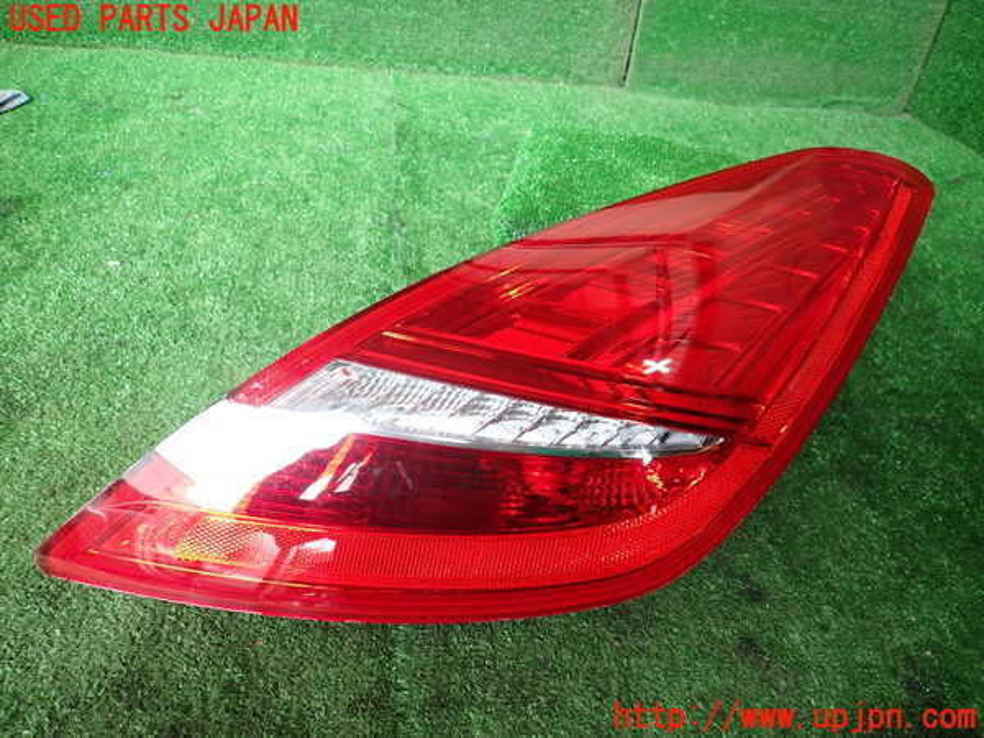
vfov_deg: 54.9
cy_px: 369
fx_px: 711
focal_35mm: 25
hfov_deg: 69.4
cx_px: 492
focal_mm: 4.5
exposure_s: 1/125
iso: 160
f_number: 2
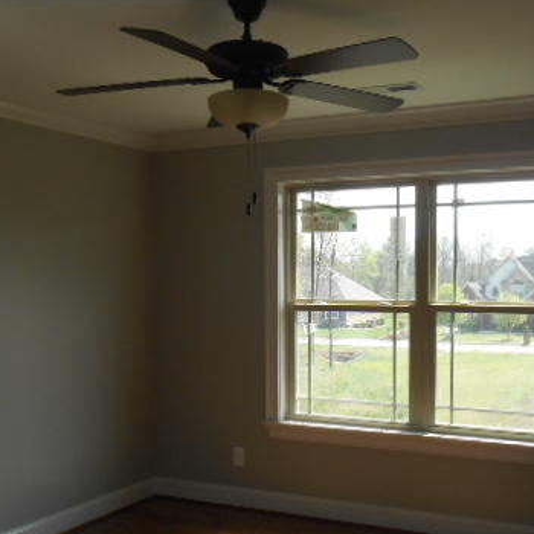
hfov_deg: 39.8
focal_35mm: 42
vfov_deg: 39.9
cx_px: 328
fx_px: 733
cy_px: 314
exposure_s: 1/250
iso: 160
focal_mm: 4.7
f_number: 3.4
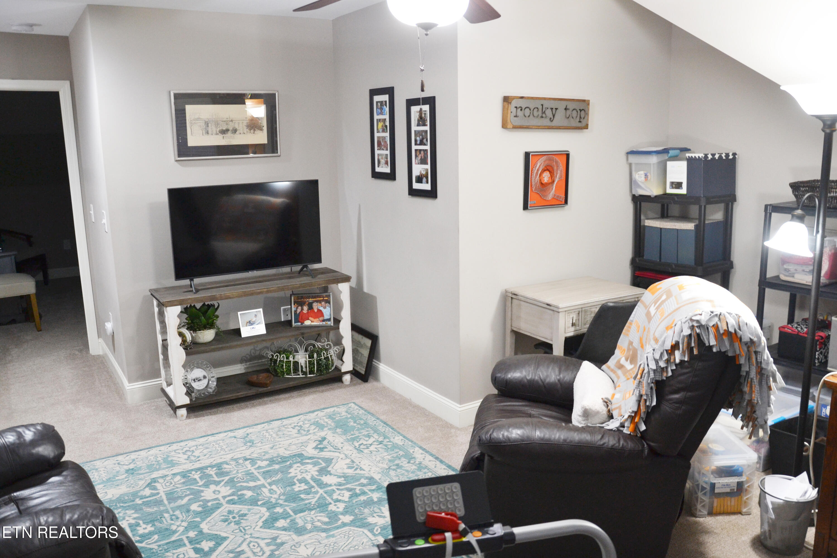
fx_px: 628
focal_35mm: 27
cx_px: 418
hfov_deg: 67.4
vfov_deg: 47.9
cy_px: 279
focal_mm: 18
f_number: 3.5
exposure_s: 1/15
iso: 640
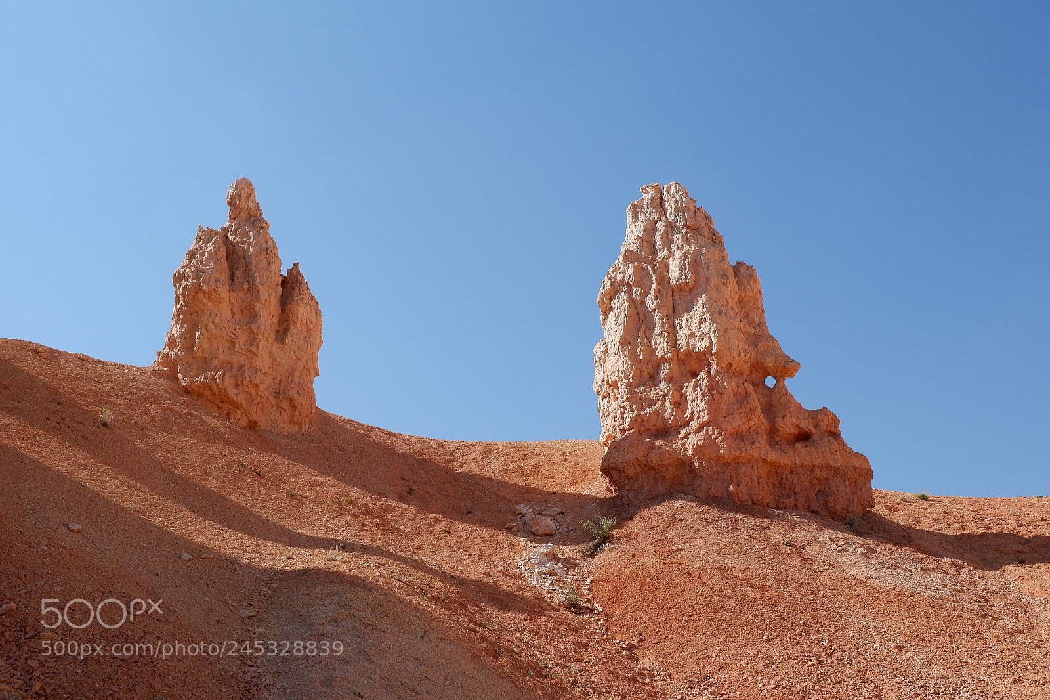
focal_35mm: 38
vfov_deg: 35.0
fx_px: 1108
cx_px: 525
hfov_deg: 50.7
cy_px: 350
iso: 200
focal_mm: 25.6
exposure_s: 1/450
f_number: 9
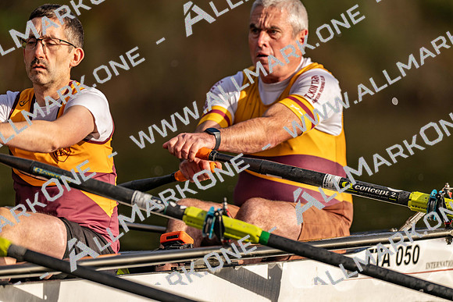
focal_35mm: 600
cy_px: 151
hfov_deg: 3.4
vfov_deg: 2.3
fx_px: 7551
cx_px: 226
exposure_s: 1/2500
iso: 250
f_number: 4
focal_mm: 600
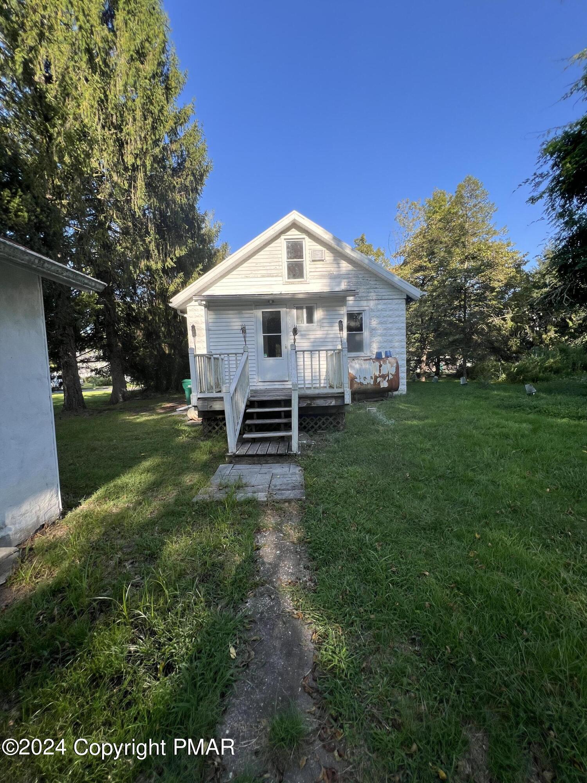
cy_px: 392
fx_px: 294
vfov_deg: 106.2
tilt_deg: -3.4
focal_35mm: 13
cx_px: 294
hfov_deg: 89.9
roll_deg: +3.3
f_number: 1.8
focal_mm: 1.57
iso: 32
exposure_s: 1/506
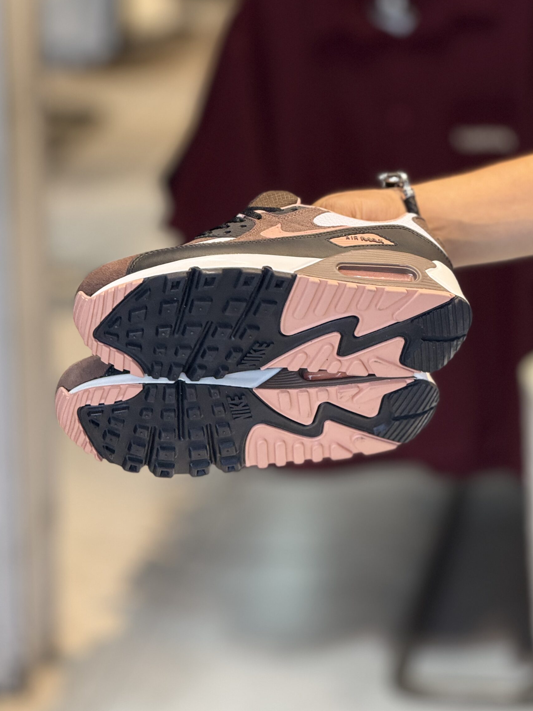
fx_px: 2752
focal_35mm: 134
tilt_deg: -14.1
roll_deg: -0.2
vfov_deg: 14.7
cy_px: 350
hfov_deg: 11.1
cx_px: 289
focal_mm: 15.66
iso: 200
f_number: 2.8
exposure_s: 1/100
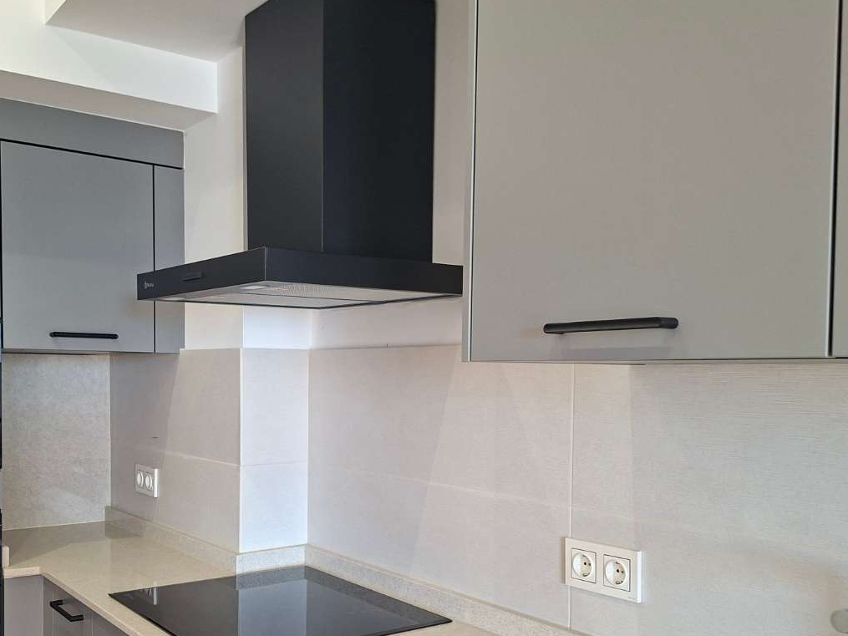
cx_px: 332
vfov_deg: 41.4
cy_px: 406
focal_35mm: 34
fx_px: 833
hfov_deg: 53.5
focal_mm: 5.54
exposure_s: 1/100
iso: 160
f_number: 1.8
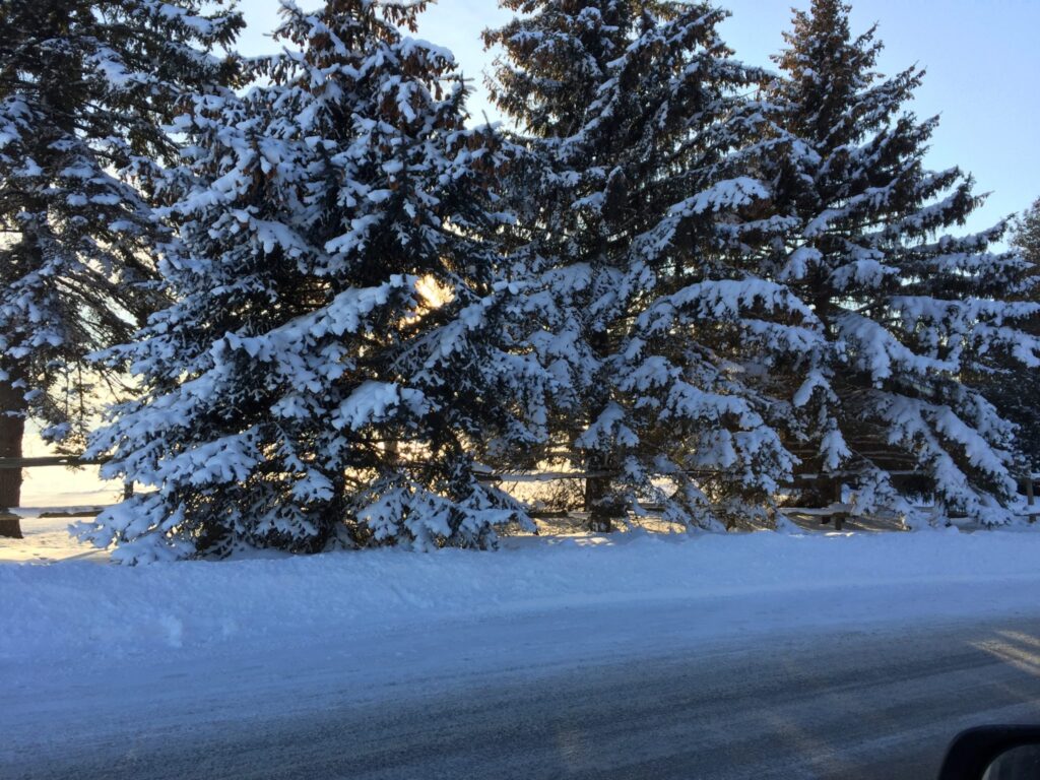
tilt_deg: +2.6
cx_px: 520
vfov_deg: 48.2
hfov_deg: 61.7
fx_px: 871
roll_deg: -1.3
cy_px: 390
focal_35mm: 29
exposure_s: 1/488
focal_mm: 4.15
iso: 32
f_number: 2.2
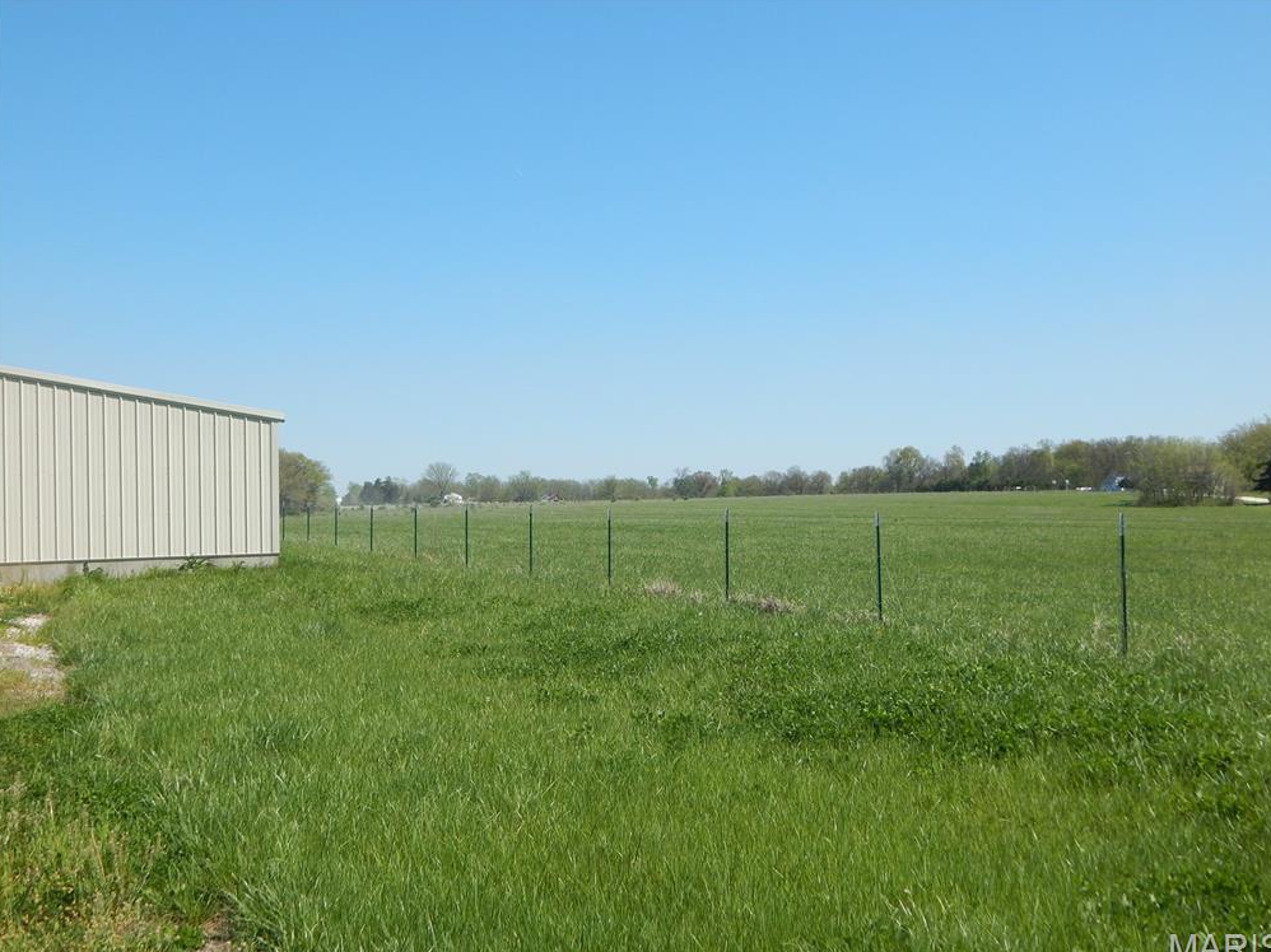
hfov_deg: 47.9
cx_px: 644
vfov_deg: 36.8
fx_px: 1432
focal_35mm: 39
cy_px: 486
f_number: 6.9
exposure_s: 1/400
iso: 125
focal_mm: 6.8
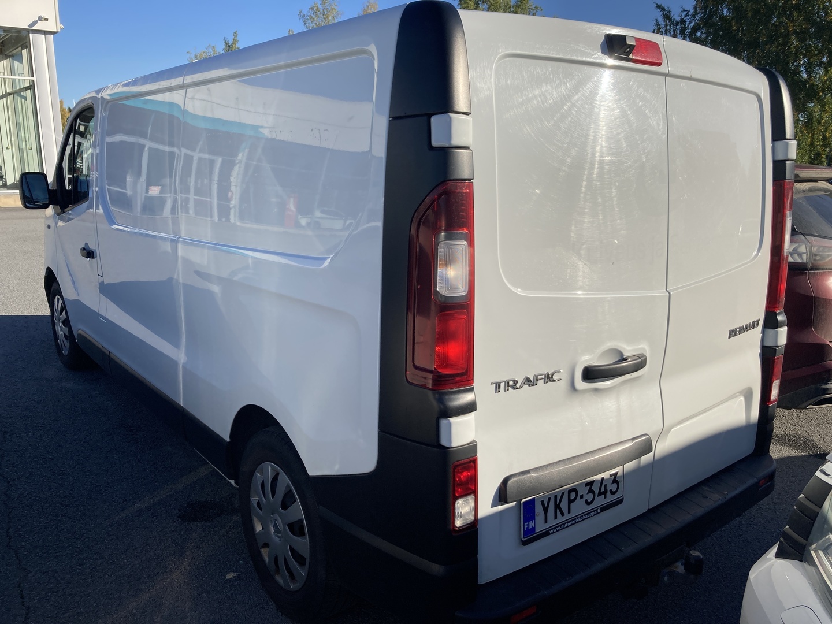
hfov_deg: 63.4
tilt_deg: -11.8
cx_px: 416
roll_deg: +0.3
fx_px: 673
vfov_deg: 49.7
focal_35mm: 28
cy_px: 312
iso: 25
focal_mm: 3.99
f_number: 1.8
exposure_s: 1/2667
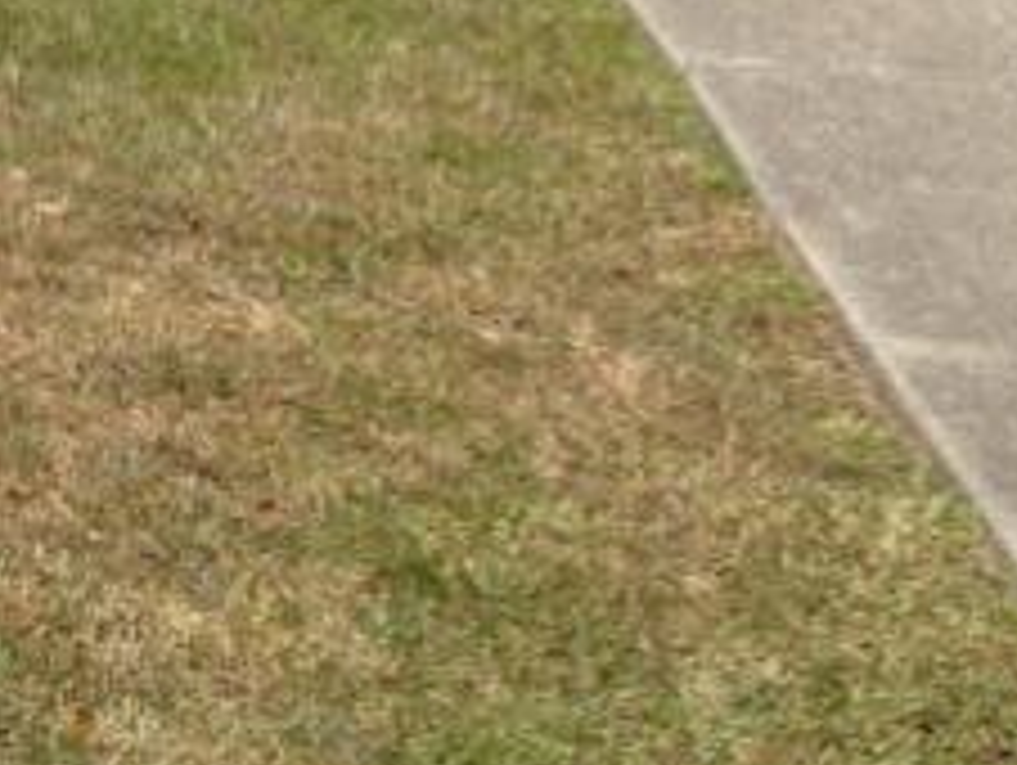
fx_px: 4647
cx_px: -513
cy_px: -603
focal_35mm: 158
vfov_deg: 9.0
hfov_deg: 11.9
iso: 50
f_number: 2.4
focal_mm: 4.28
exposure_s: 1/2016
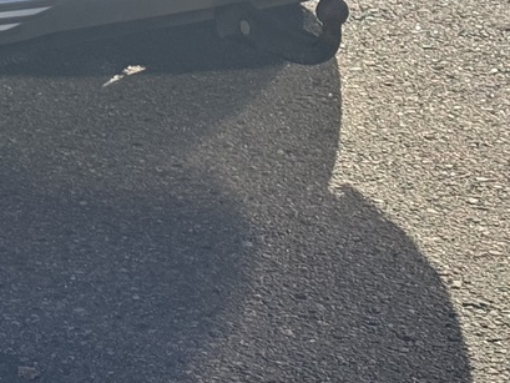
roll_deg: +0.8
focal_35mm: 169
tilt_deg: -10.9
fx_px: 2491
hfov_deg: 11.2
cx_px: -266
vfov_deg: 8.5
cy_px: -261
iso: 64
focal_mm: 6.76
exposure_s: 1/3425
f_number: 1.78
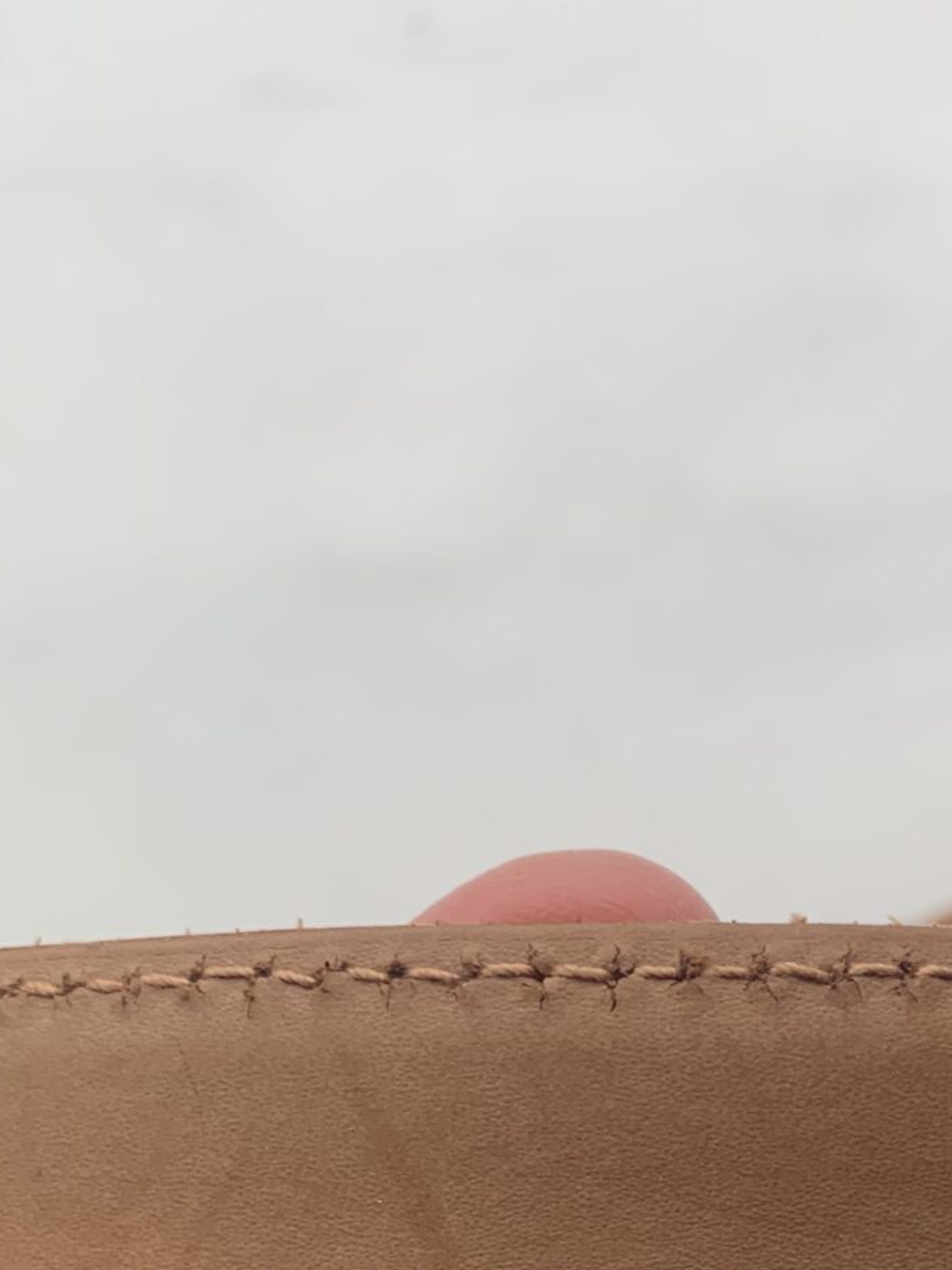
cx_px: 824
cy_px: 1241
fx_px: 2054
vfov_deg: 31.9
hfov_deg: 25.4
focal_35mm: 56
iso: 25
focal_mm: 4.25
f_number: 1.8
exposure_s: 1/122
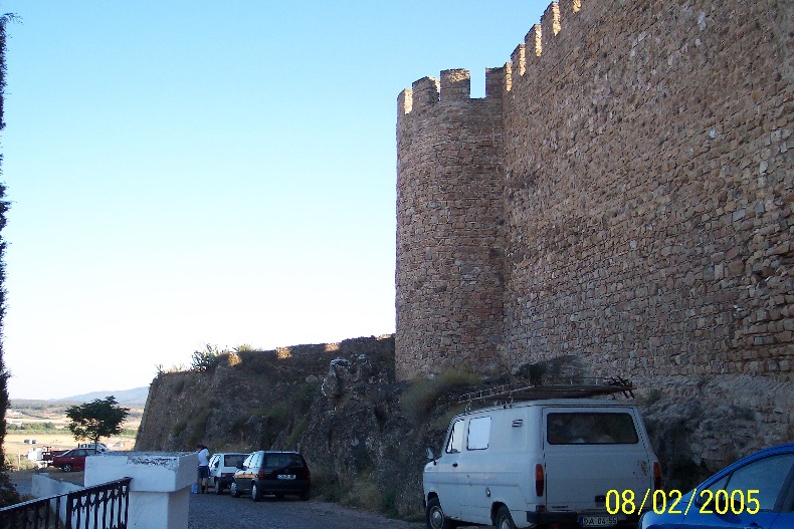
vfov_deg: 33.4
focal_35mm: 40
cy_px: 276
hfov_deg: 48.5
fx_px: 882
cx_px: 399
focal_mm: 8
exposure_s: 1/500
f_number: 2.8
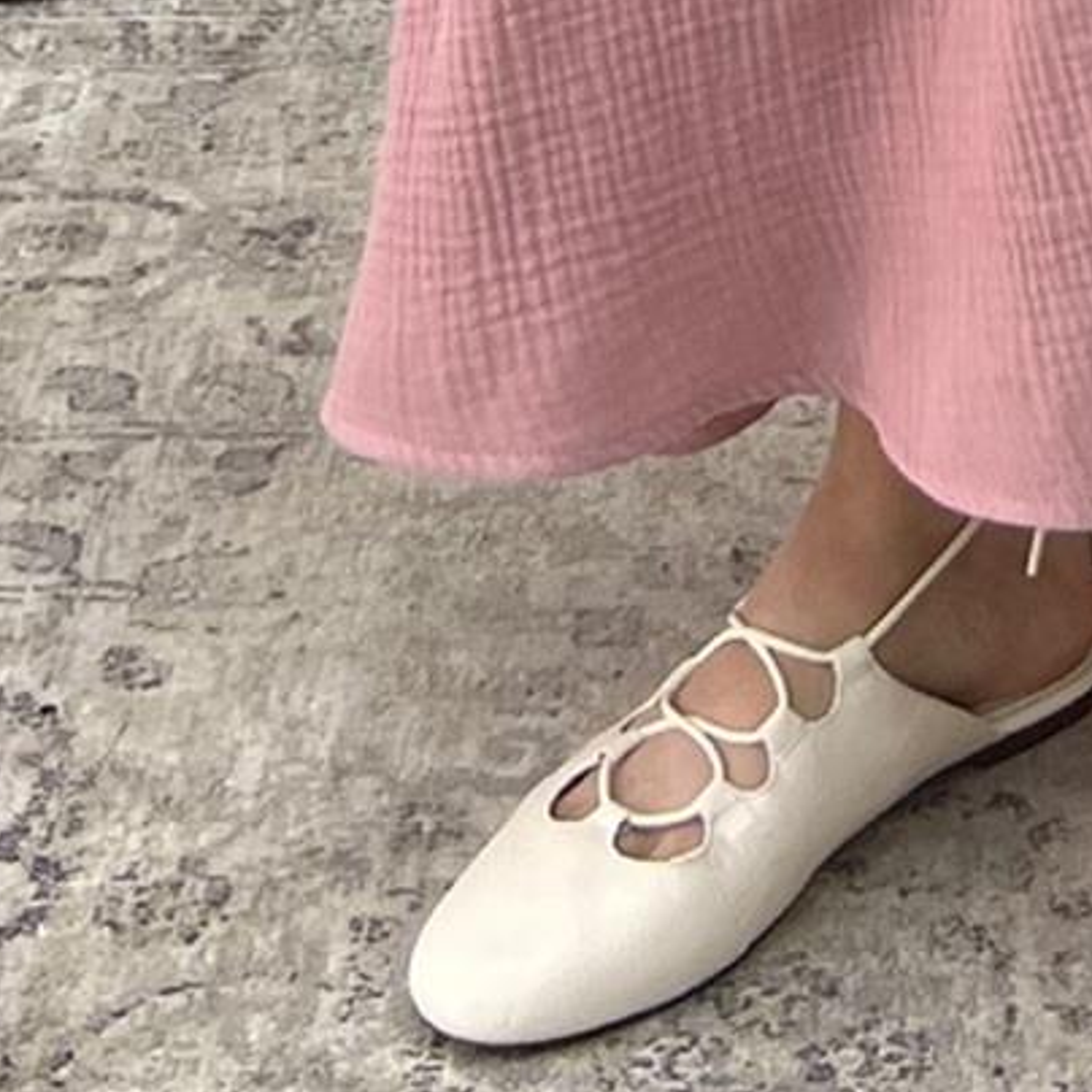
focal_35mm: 119
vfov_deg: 11.5
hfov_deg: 14.3
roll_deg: +0.2
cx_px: 1210
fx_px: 4247
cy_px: -1695
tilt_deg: -2.6
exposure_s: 1/424
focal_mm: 5.7
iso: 50
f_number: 1.5
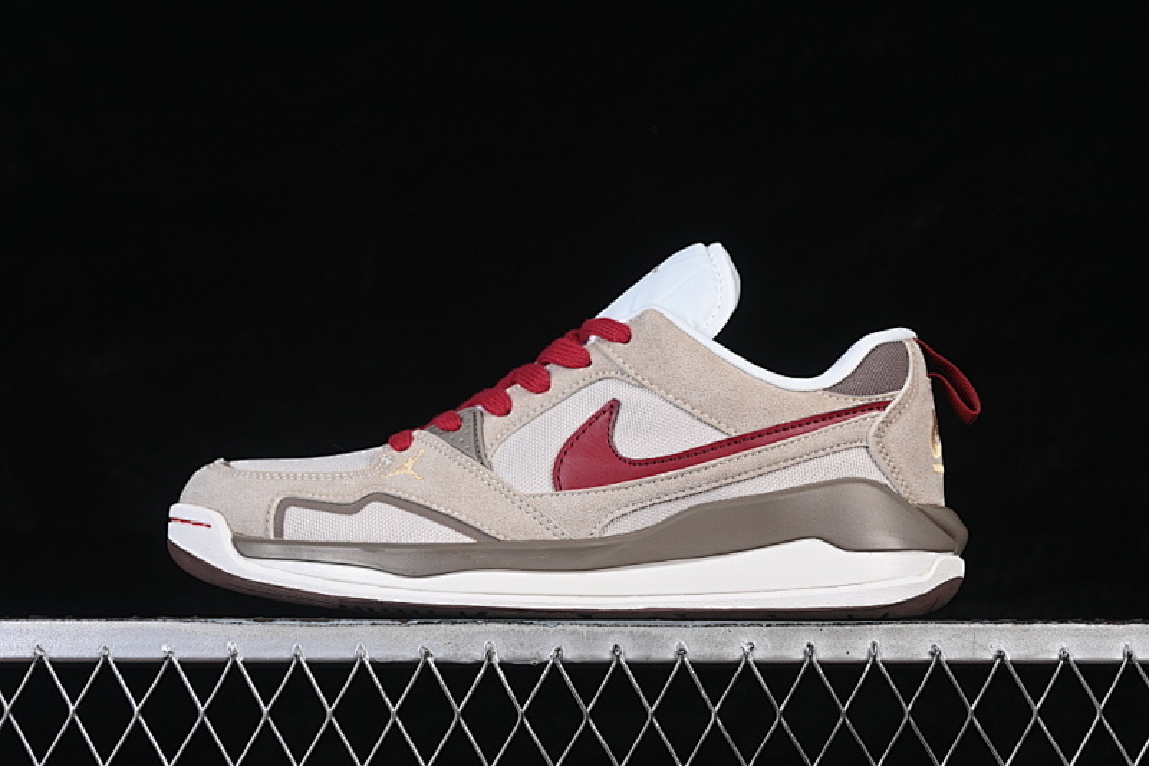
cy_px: 383
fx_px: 2393
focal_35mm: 75
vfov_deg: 18.2
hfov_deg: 27.0
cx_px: 574
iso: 160
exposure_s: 1/80
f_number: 8
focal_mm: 50
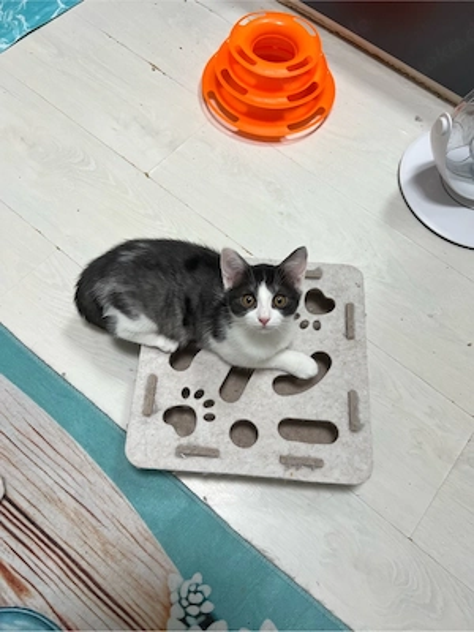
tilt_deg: -64.8
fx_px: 475
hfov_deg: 53.1
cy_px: 316
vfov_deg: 67.3
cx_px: 237
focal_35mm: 26
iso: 125
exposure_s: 1/100
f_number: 1.5
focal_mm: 5.7
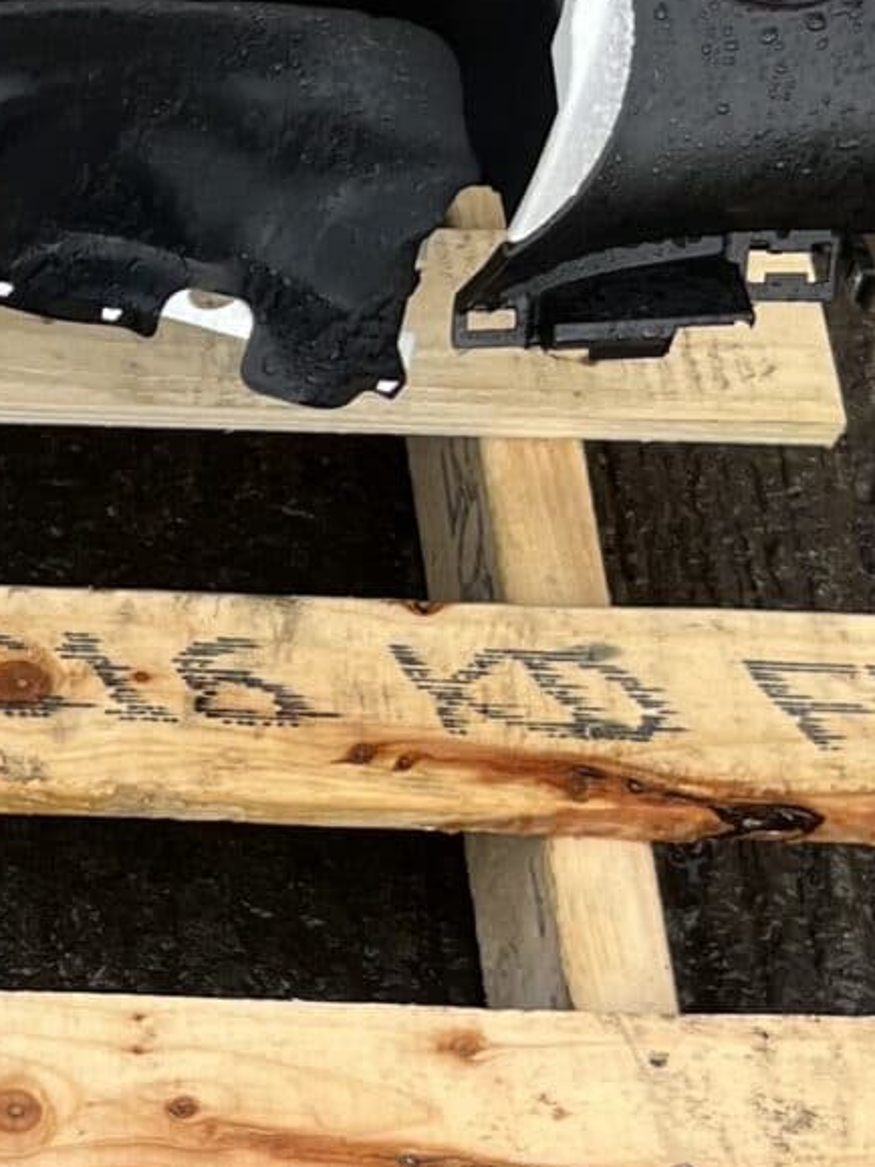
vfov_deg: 17.1
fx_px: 3877
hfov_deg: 11.8
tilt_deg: -54.6
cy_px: 744
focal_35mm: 115
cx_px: -734
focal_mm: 5.1
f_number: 1.6
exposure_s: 1/552
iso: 50
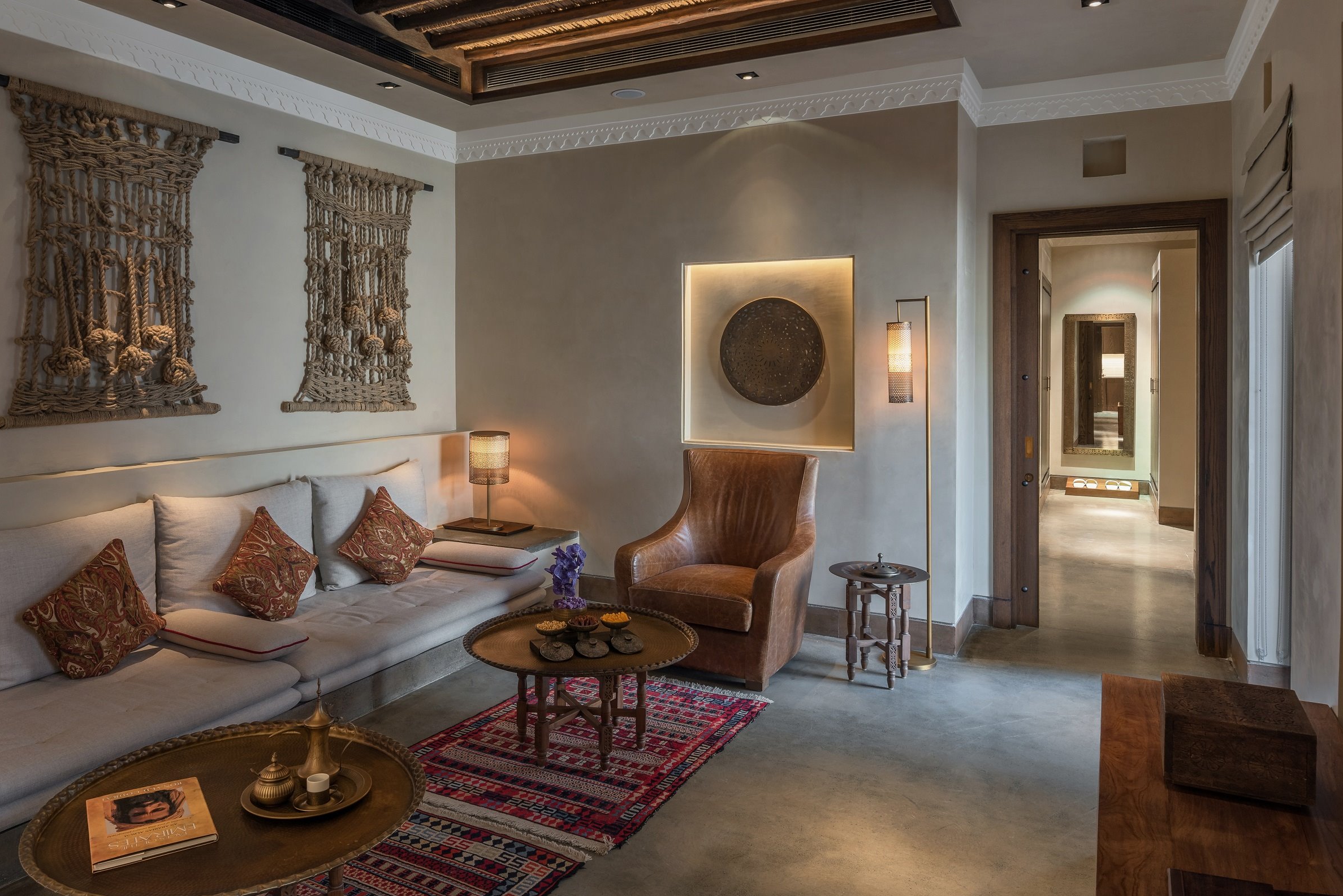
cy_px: 539
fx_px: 896
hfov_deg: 73.5
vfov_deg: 52.8
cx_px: 602
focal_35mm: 24
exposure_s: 3
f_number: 11
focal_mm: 19
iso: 100
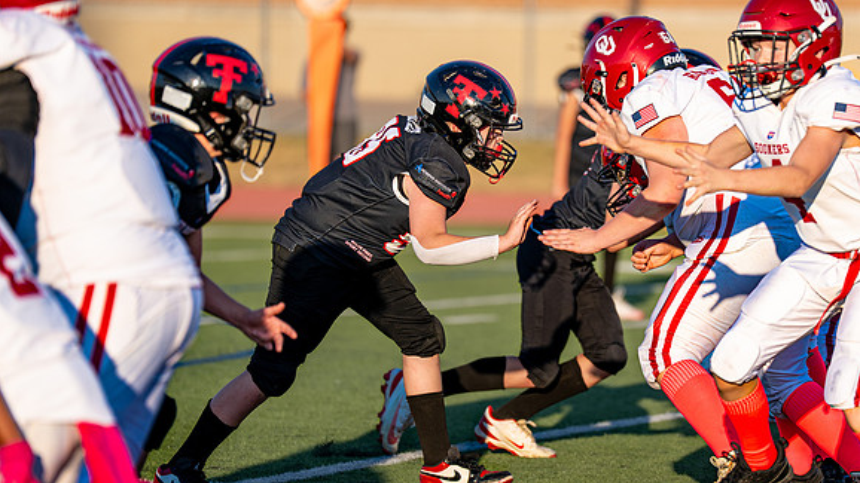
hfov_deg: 7.0
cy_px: 256
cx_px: 564
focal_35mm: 307
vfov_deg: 4.0
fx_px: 7000
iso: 100
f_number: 2.8
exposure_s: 1/1600
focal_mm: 200
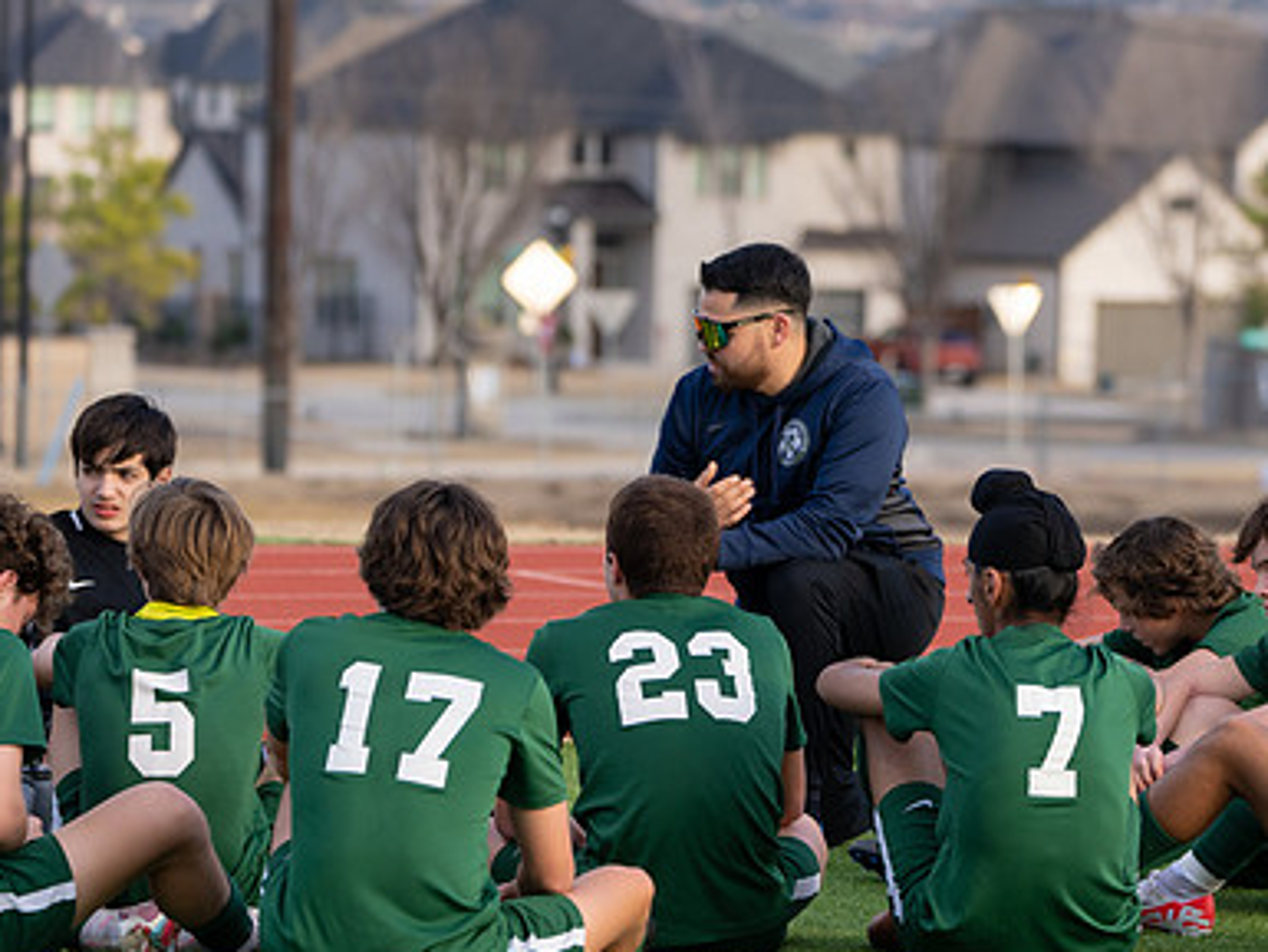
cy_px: 525
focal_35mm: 271
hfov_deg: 7.3
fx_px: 9930
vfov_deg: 5.5
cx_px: 787
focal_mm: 187
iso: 250
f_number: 5.6
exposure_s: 1/320
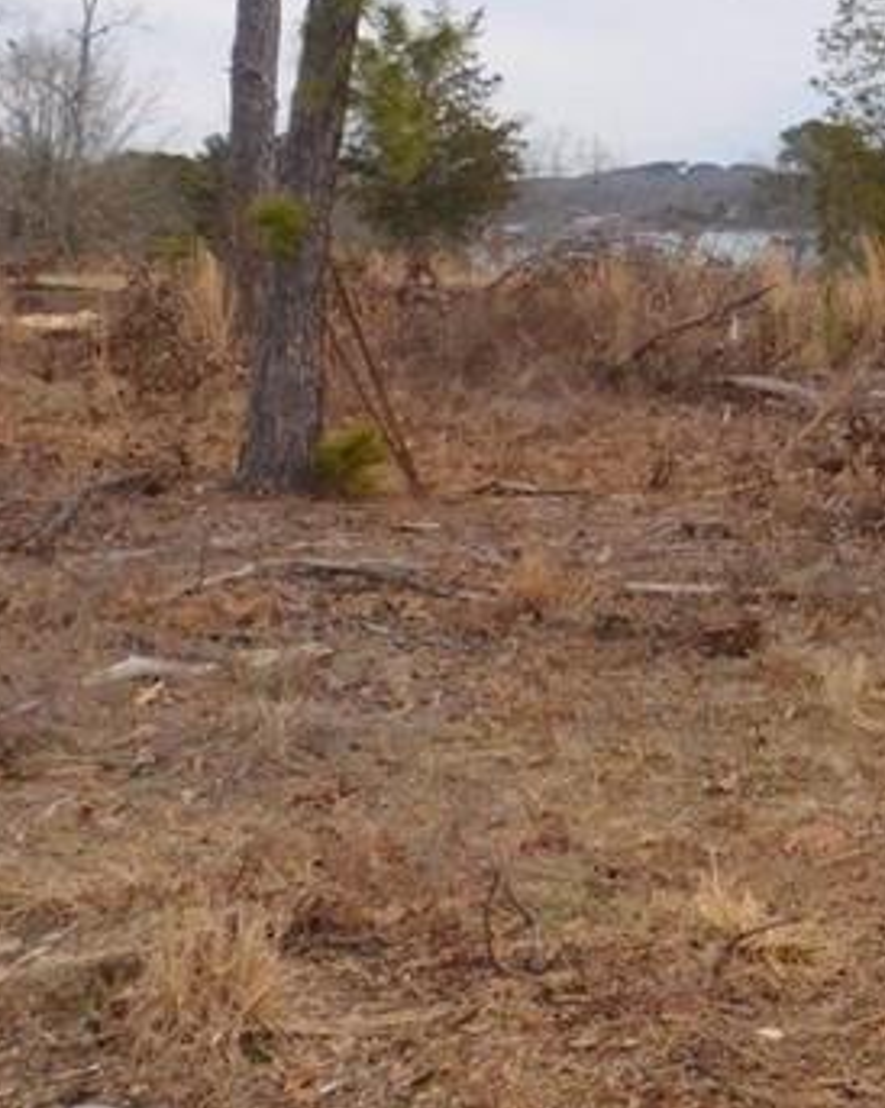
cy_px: 81
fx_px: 2196
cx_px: 1369
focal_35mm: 67
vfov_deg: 27.2
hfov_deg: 19.5
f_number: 3
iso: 125
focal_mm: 4
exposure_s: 1/1000
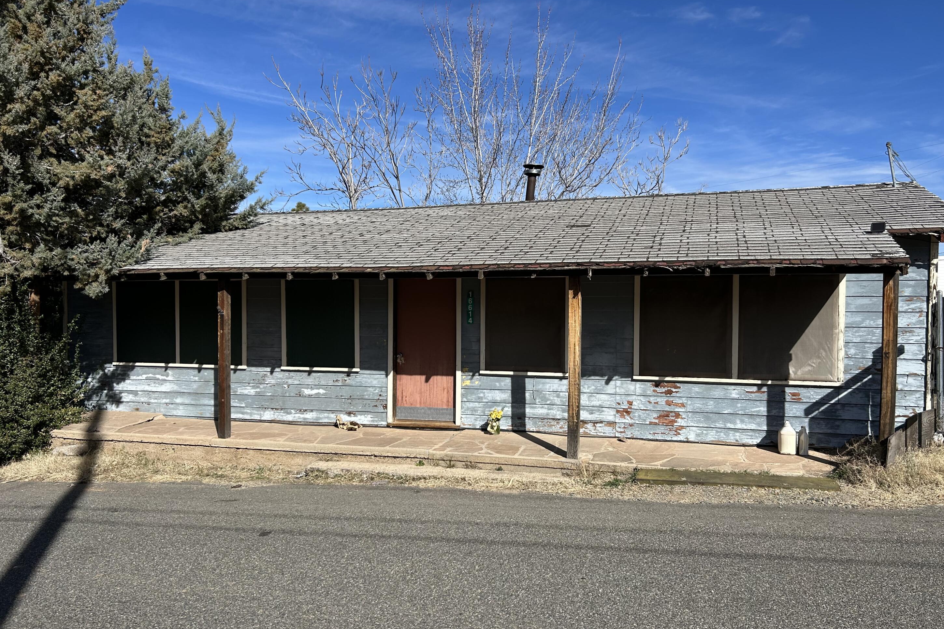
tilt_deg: -1.6
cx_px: 488
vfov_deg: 46.4
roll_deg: -0.1
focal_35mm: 28
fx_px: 734
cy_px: 320
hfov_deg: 65.5
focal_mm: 5.7
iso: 50
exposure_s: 1/4831
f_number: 1.5
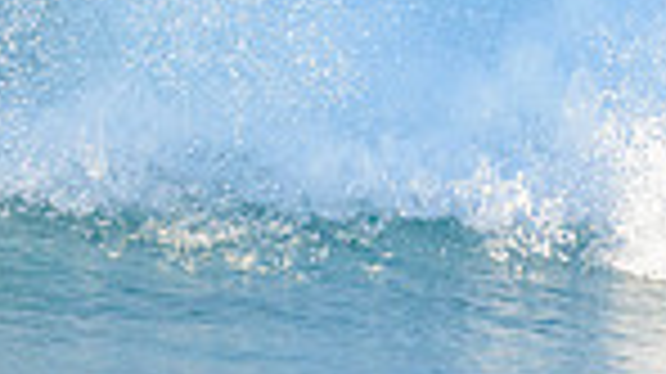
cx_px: -590
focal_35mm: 2050
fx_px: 36176
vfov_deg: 0.6
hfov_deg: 1.1
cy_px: 7
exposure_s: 1/2000
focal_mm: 500
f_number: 5.6
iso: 640
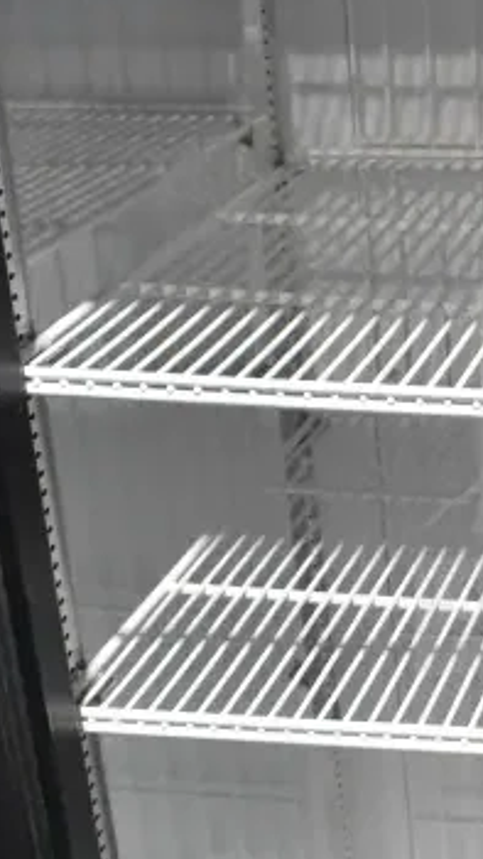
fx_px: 1684
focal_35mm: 74
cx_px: 689
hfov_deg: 15.3
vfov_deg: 28.6
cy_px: 480
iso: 6400
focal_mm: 18
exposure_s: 1/160
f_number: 6.3
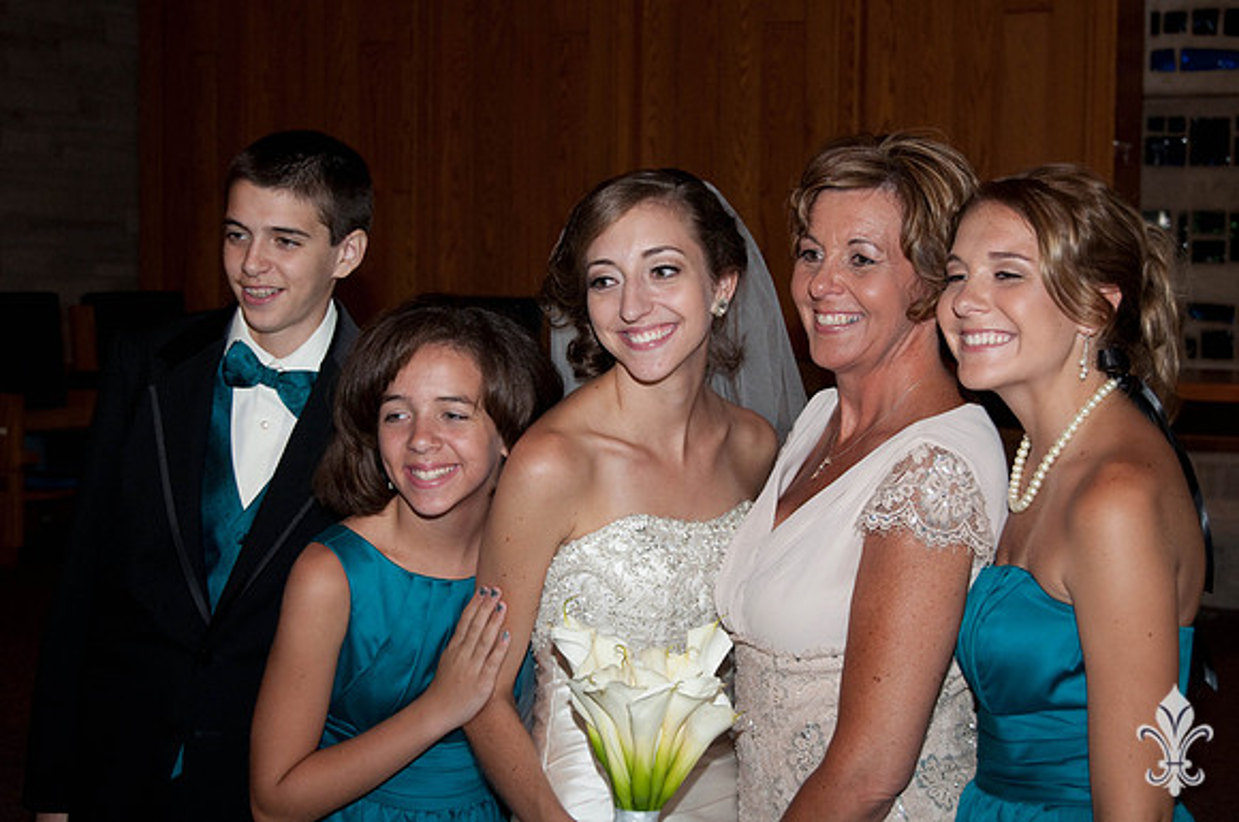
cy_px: 411
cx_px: 620
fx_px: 2165
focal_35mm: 63
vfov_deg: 21.5
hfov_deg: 31.9
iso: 500
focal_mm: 42
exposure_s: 1/125
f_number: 6.3
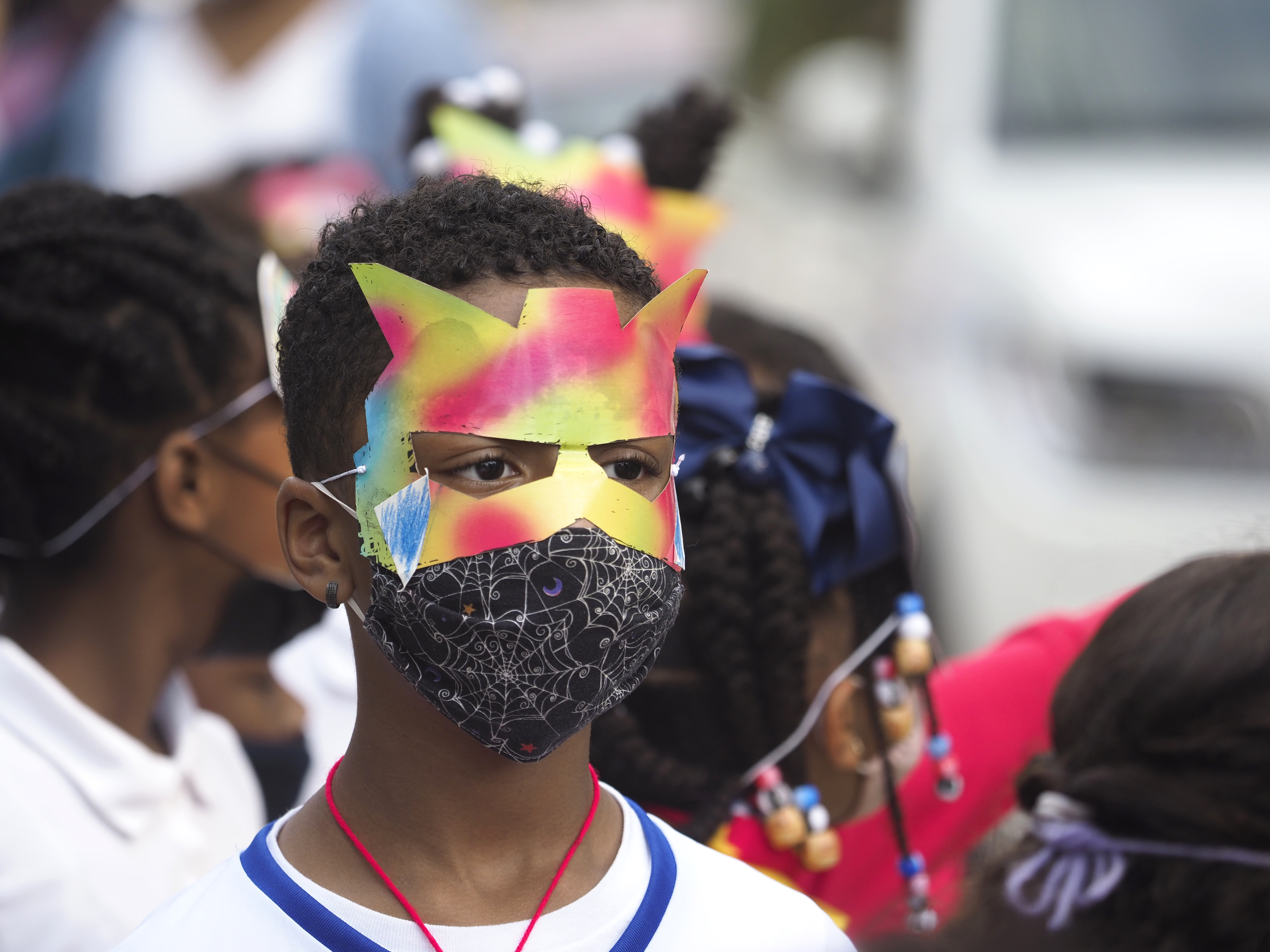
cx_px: 635
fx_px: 11006
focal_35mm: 300
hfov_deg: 6.6
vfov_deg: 5.0
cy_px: 476
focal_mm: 150
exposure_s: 1/1000
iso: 200
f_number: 2.8
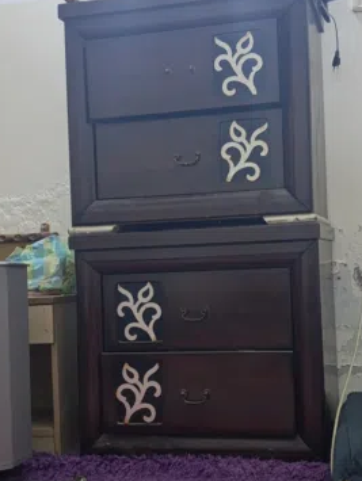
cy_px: 241
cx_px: 193
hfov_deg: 26.6
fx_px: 766
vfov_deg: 34.9
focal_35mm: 55
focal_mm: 6.11
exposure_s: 1/25
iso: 4108
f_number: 1.65
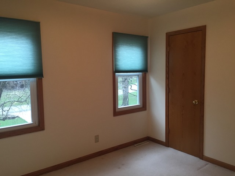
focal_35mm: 29
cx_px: 118
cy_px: 88
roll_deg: +0.9
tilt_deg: -5.2
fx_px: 197
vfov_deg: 48.2
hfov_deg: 61.7
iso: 40
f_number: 2.2
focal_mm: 4.15
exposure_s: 1/30
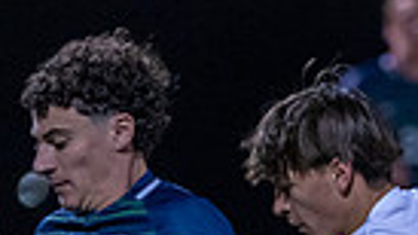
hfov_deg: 2.0
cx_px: 384
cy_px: 357
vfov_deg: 1.1
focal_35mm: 1085
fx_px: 12023
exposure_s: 1/1000
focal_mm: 185
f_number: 2.8
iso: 3200
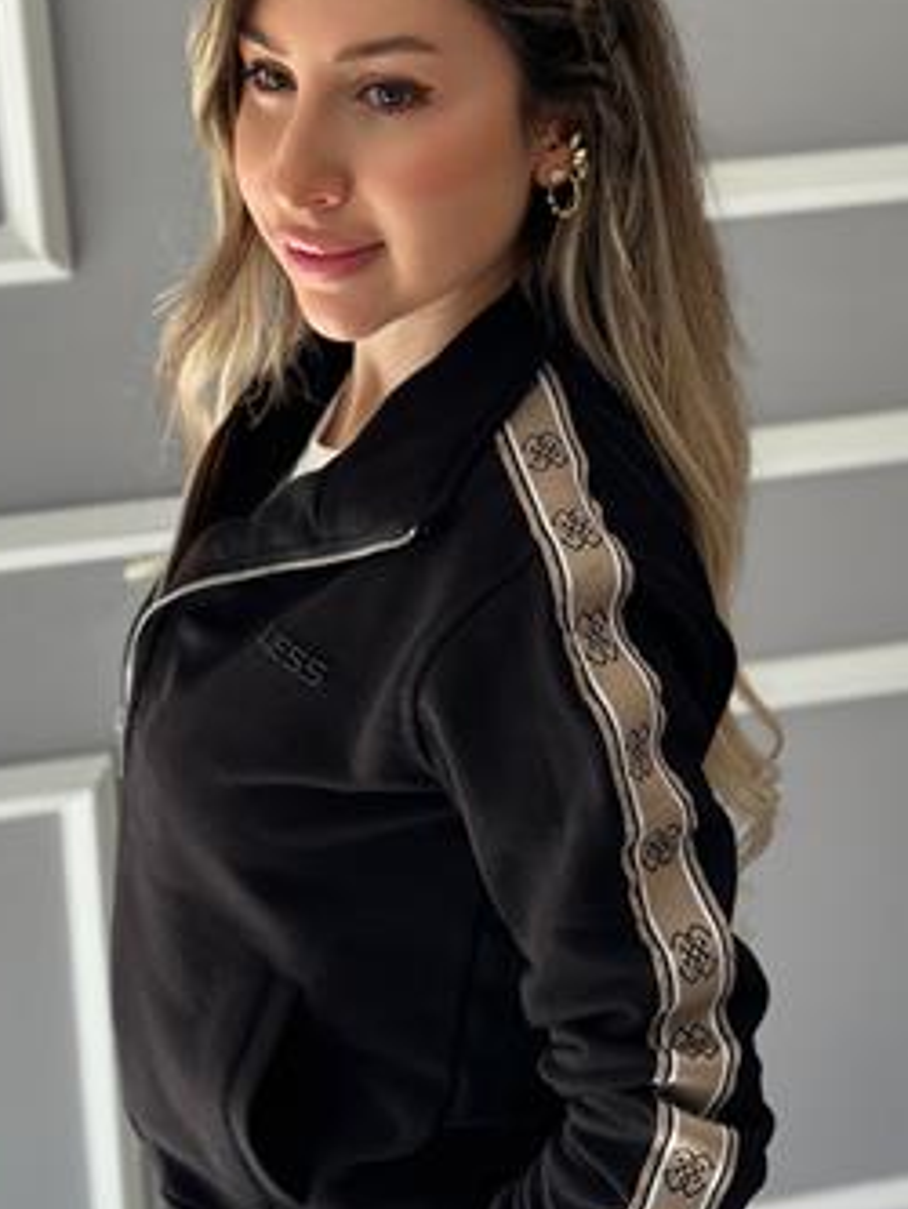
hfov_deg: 19.6
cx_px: 425
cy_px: 686
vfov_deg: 26.0
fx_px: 2621
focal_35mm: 75
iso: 80
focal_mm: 6.86
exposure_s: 1/214
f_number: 1.78
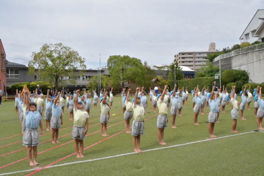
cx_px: 132
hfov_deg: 60.3
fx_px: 227
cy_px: 88
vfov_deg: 42.3
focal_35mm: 31
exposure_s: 1/2000
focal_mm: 21
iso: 6400
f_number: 22
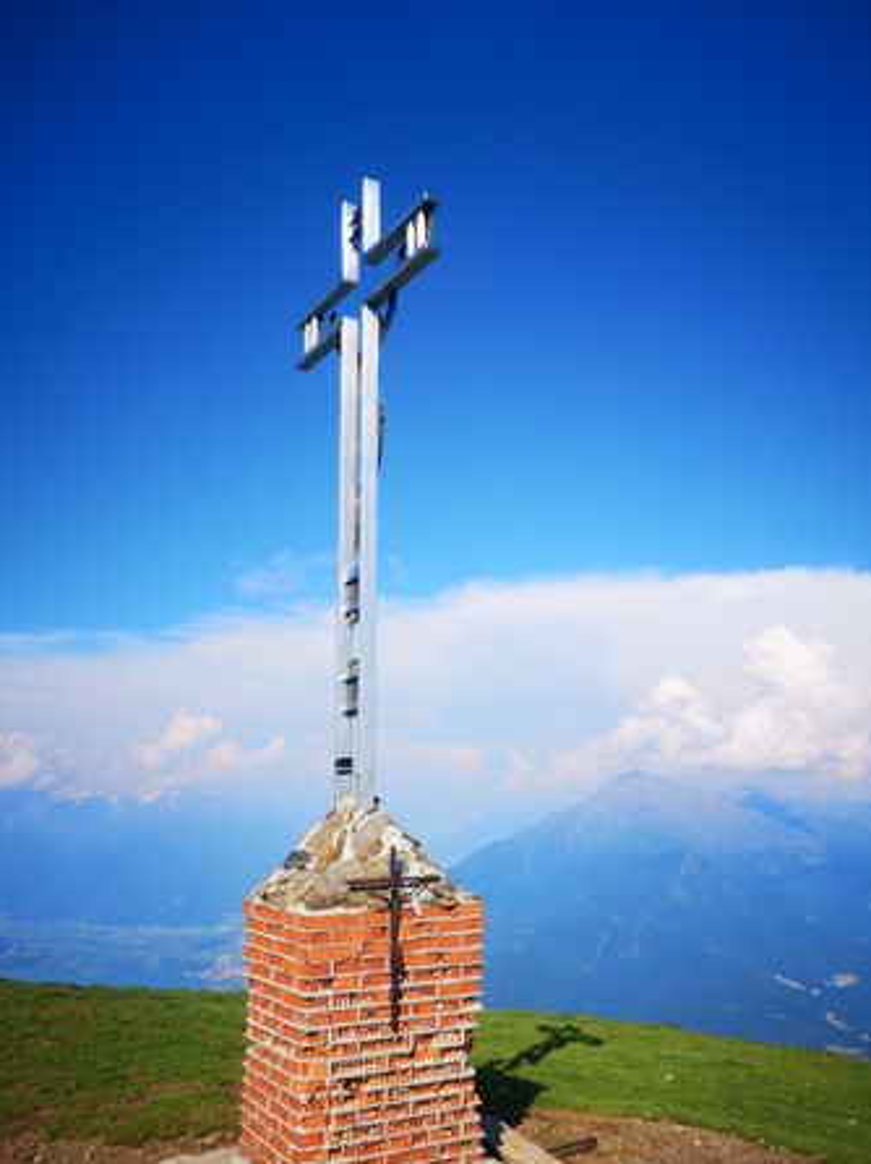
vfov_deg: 58.1
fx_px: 1041
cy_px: 666
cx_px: 451
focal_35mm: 31
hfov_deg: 45.4
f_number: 1.8
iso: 50
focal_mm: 3.95
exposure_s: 1/2183
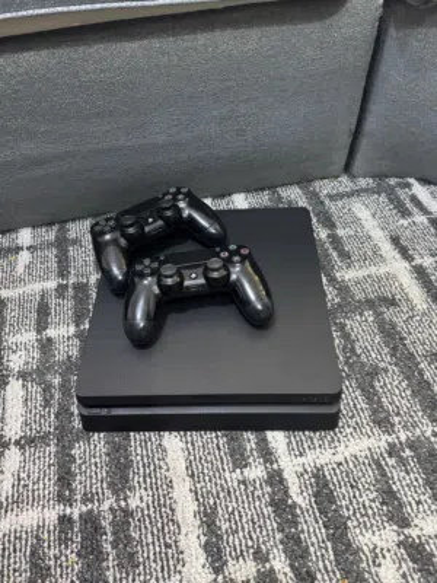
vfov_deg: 71.6
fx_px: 404
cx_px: 218
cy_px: 292
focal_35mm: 24
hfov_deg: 56.8
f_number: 1.78
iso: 800
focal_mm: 6.76
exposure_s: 1/60
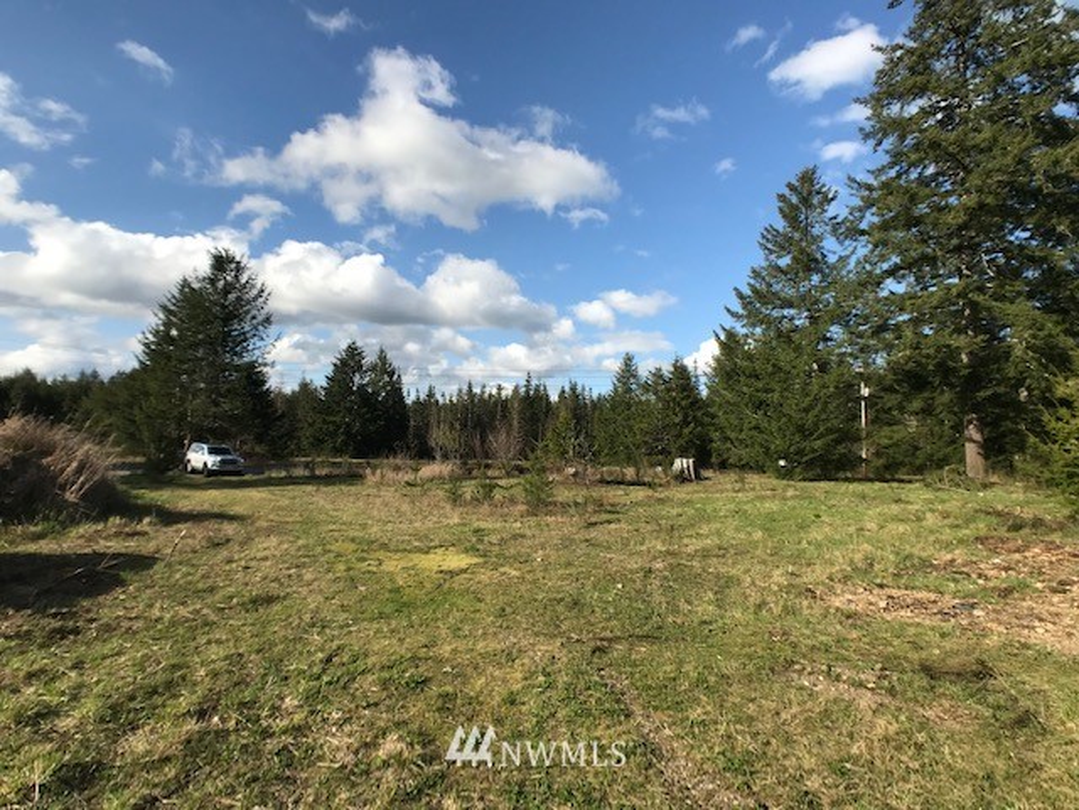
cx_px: 540
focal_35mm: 28
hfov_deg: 63.4
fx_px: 873
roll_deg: -1.3
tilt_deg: +4.5
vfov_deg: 49.7
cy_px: 405
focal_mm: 3.99
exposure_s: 1/1996
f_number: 1.8
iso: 20
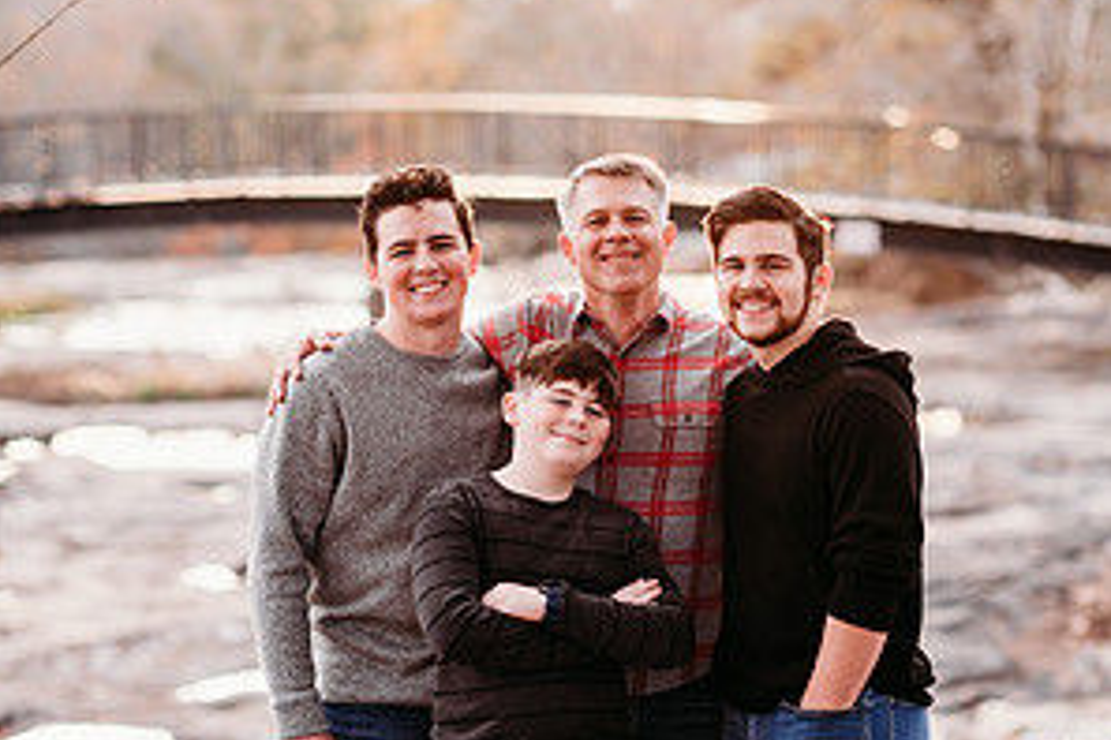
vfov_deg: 10.6
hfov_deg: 15.9
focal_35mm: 129
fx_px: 3981
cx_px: 557
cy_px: 516
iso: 320
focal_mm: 85
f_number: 2.2
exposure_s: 1/400
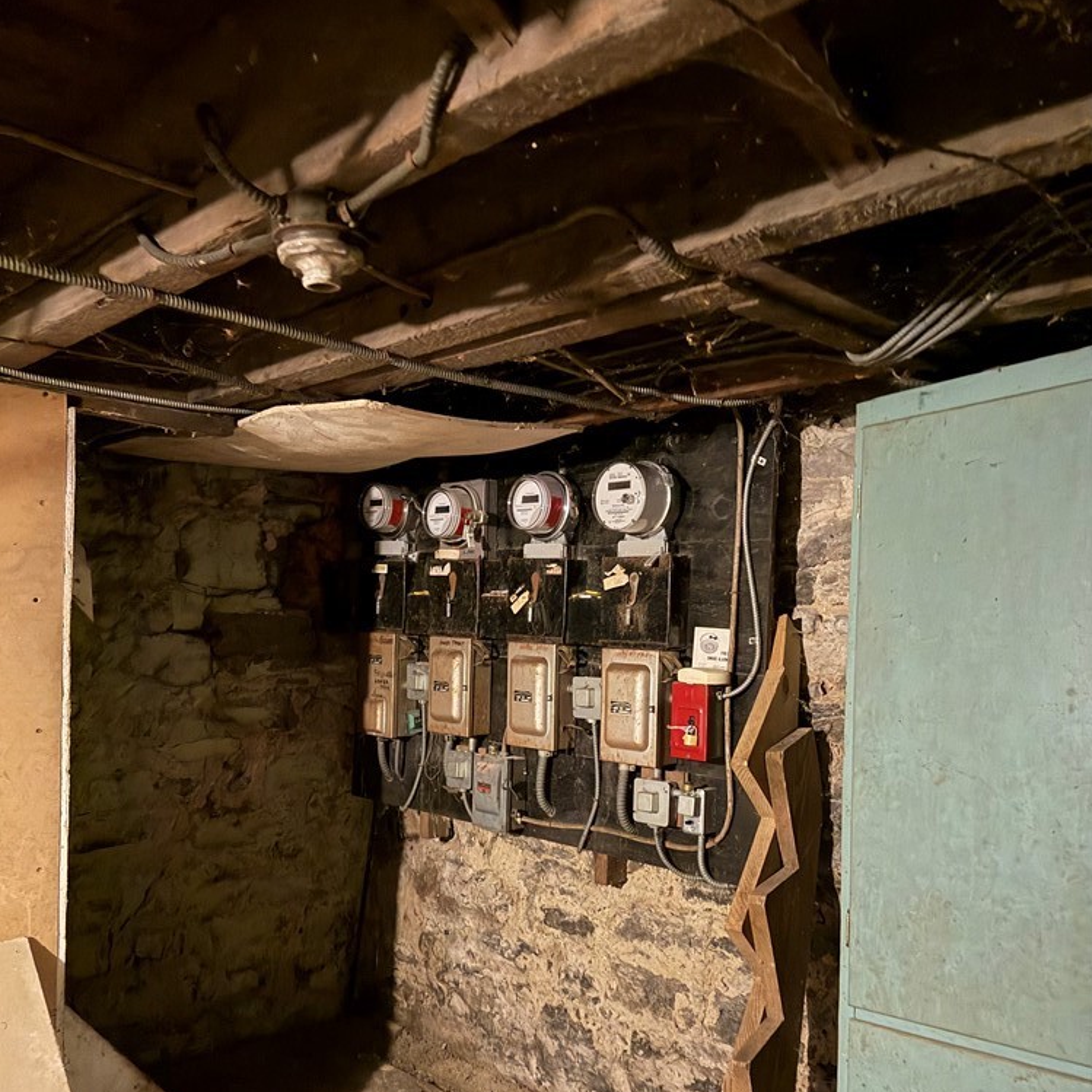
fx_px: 1035
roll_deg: -3.0
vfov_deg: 54.9
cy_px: 691
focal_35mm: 29
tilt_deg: -2.6
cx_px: 537
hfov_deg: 55.6
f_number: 1.78
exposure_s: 1/9
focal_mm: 6.76
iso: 1600
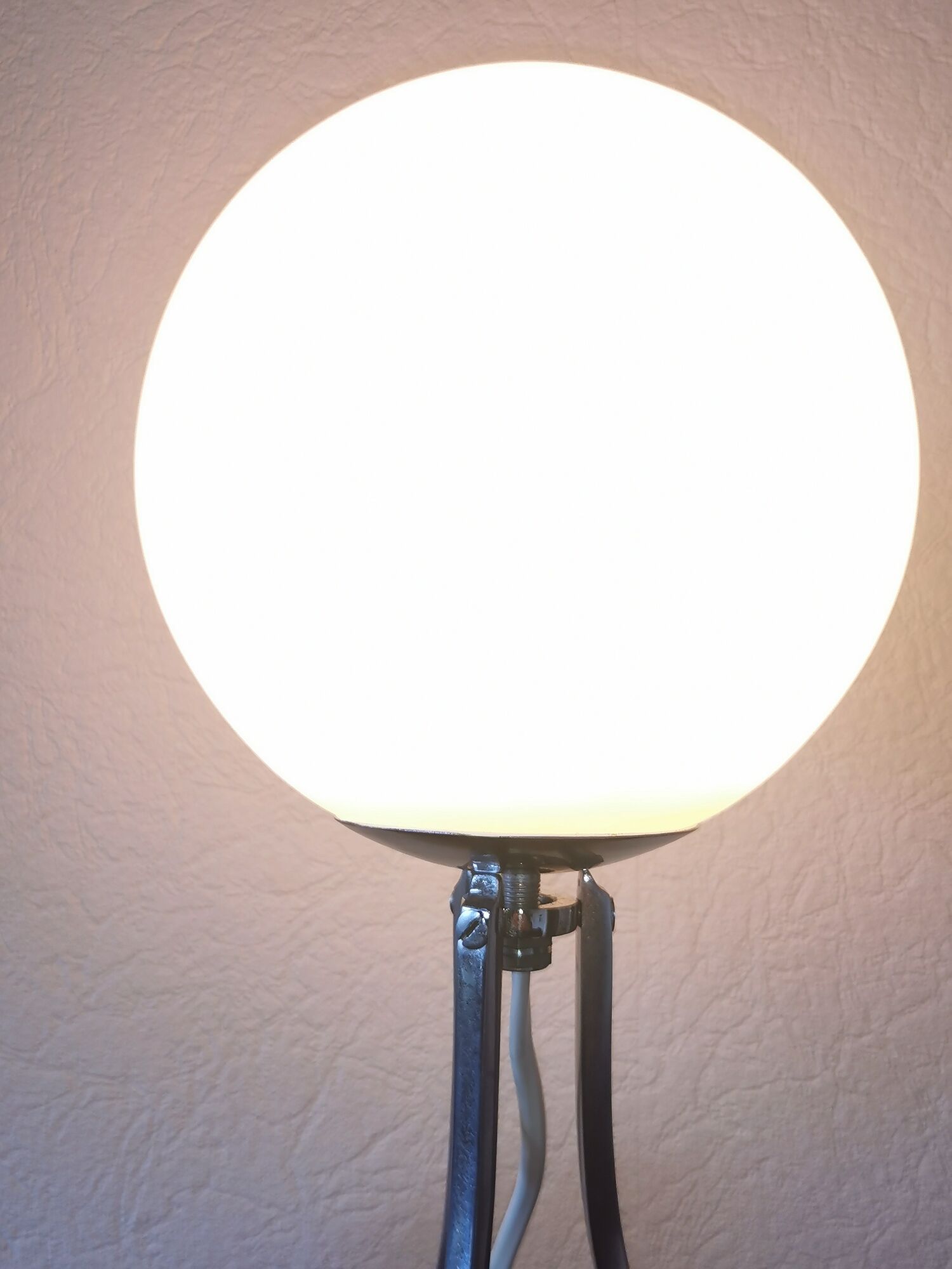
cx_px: 476
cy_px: 634
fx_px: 1430
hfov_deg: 36.8
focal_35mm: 39
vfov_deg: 47.9
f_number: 1.8
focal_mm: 5.58
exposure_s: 1/100
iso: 64
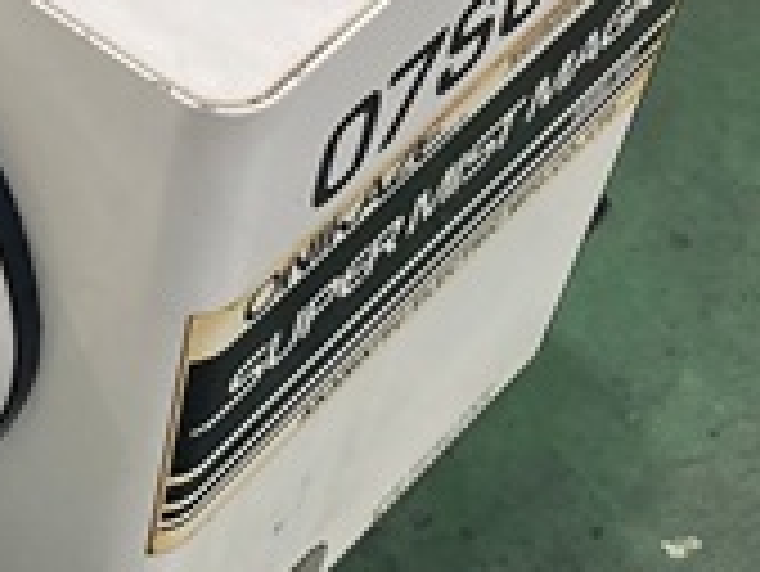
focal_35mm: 106
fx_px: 2329
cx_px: -94
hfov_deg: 17.8
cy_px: 288
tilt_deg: -52.7
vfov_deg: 14.0
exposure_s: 1/91
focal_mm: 3.99
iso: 80
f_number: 1.8
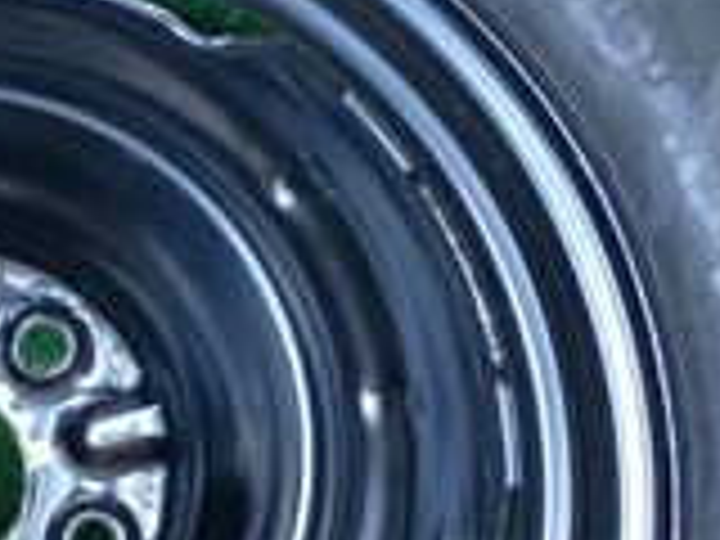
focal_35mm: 165
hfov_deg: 11.8
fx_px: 3432
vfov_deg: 9.0
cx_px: -117
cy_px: 482
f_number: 2.9
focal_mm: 7.84
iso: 500
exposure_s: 1/125
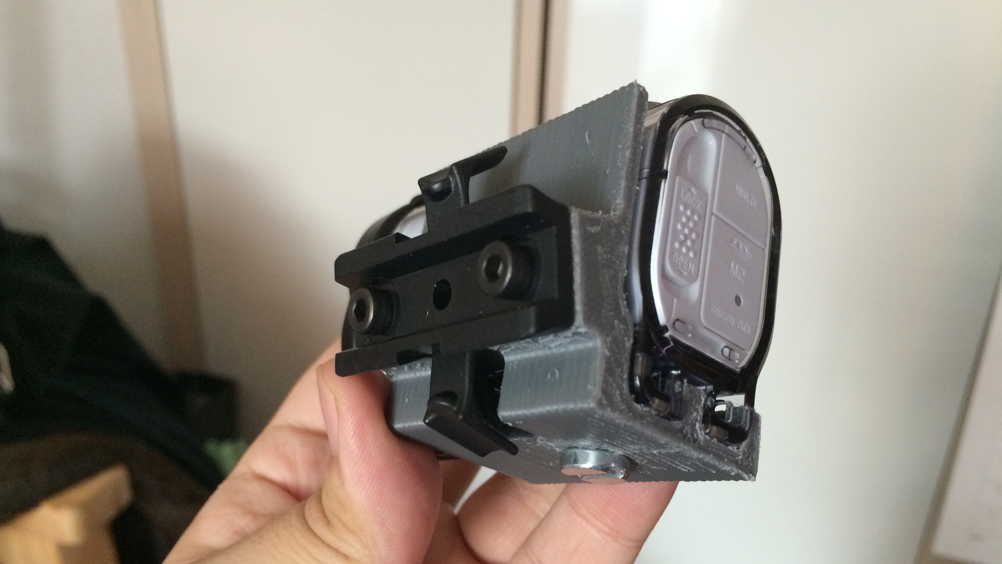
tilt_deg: -29.4
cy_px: 343
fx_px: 850
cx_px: 497
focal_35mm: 32
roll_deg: -1.9
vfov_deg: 36.5
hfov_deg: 61.0
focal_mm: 4.15
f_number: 2.2
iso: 200
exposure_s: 1/30
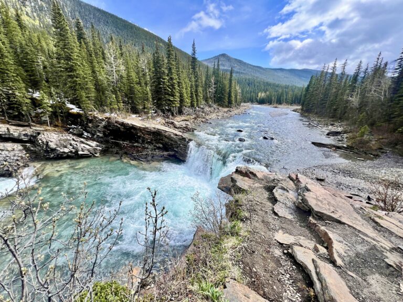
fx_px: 151
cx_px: 202
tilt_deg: -17.6
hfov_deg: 106.2
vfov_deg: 89.9
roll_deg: -1.2
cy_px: 151
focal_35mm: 13
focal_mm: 1.57
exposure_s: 1/1531
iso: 32
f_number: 1.8
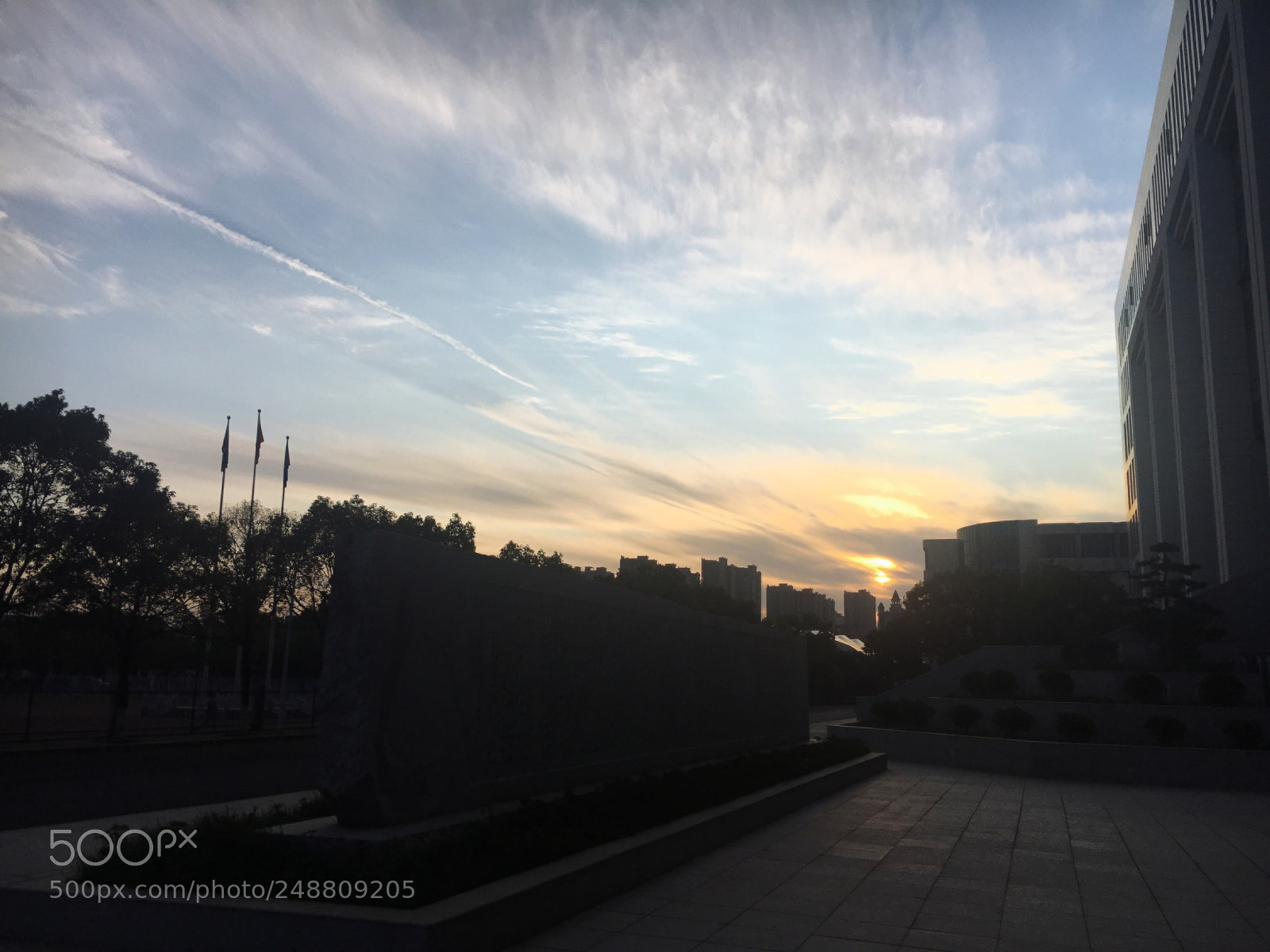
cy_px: 476
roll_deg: -1.0
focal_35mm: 29
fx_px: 1064
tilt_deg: +11.6
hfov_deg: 61.7
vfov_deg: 48.2
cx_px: 635
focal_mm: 4.15
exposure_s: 1/1479
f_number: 2.2
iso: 25
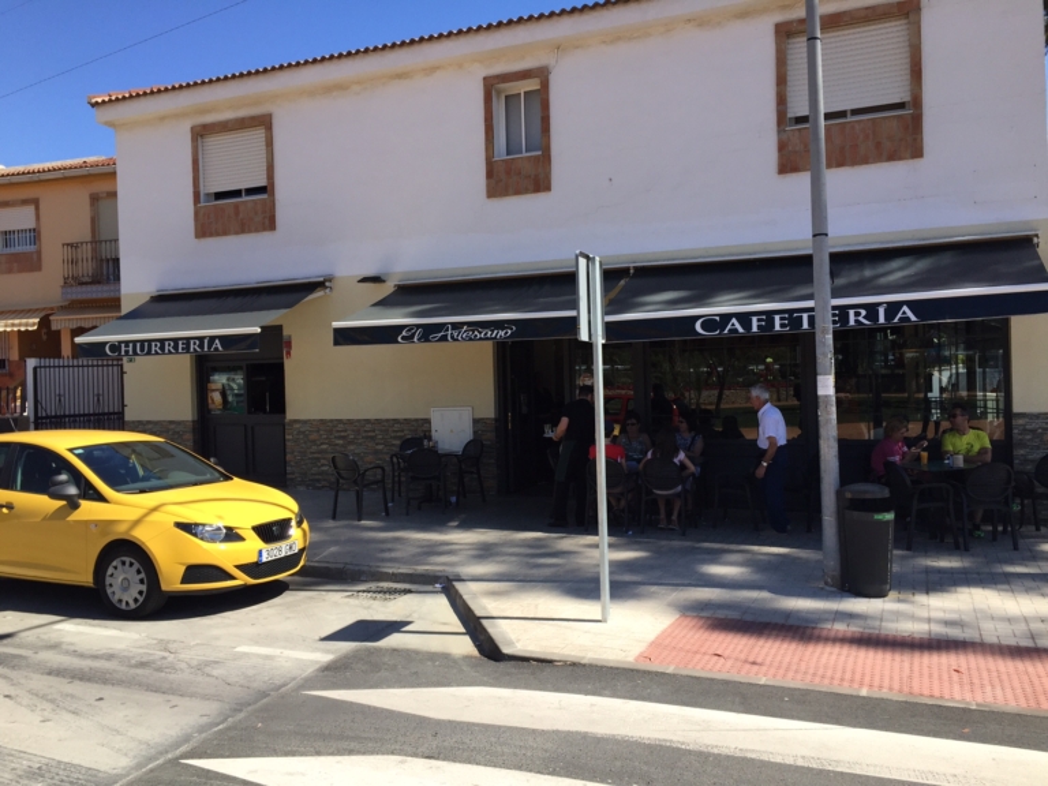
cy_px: 393
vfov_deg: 48.2
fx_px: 878
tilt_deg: -1.4
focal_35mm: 29
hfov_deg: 61.7
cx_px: 524
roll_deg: +0.4
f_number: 2.2
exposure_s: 1/1721
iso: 32
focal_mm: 4.15
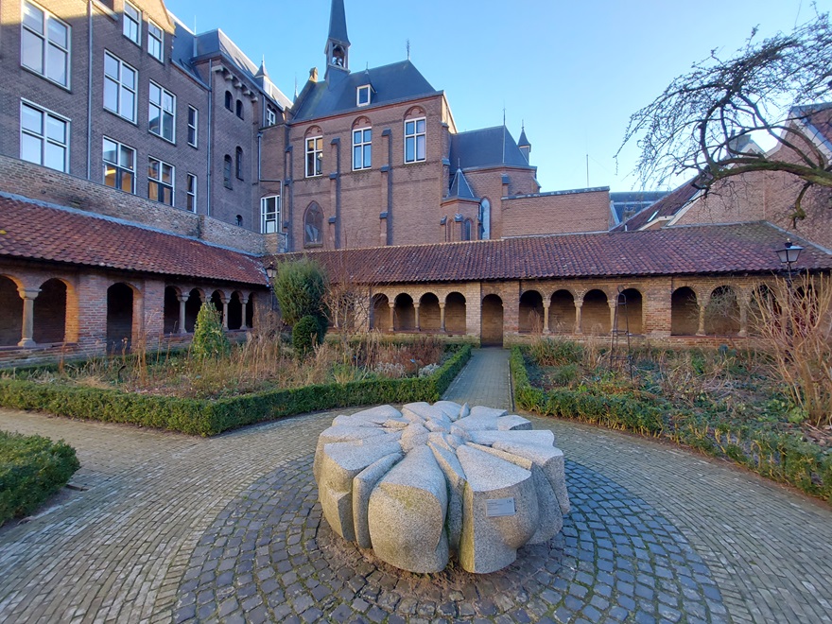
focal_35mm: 13
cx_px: 416
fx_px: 312
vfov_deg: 89.9
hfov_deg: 106.2
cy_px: 312
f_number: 2.2
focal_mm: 1.74
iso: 50
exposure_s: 1/135
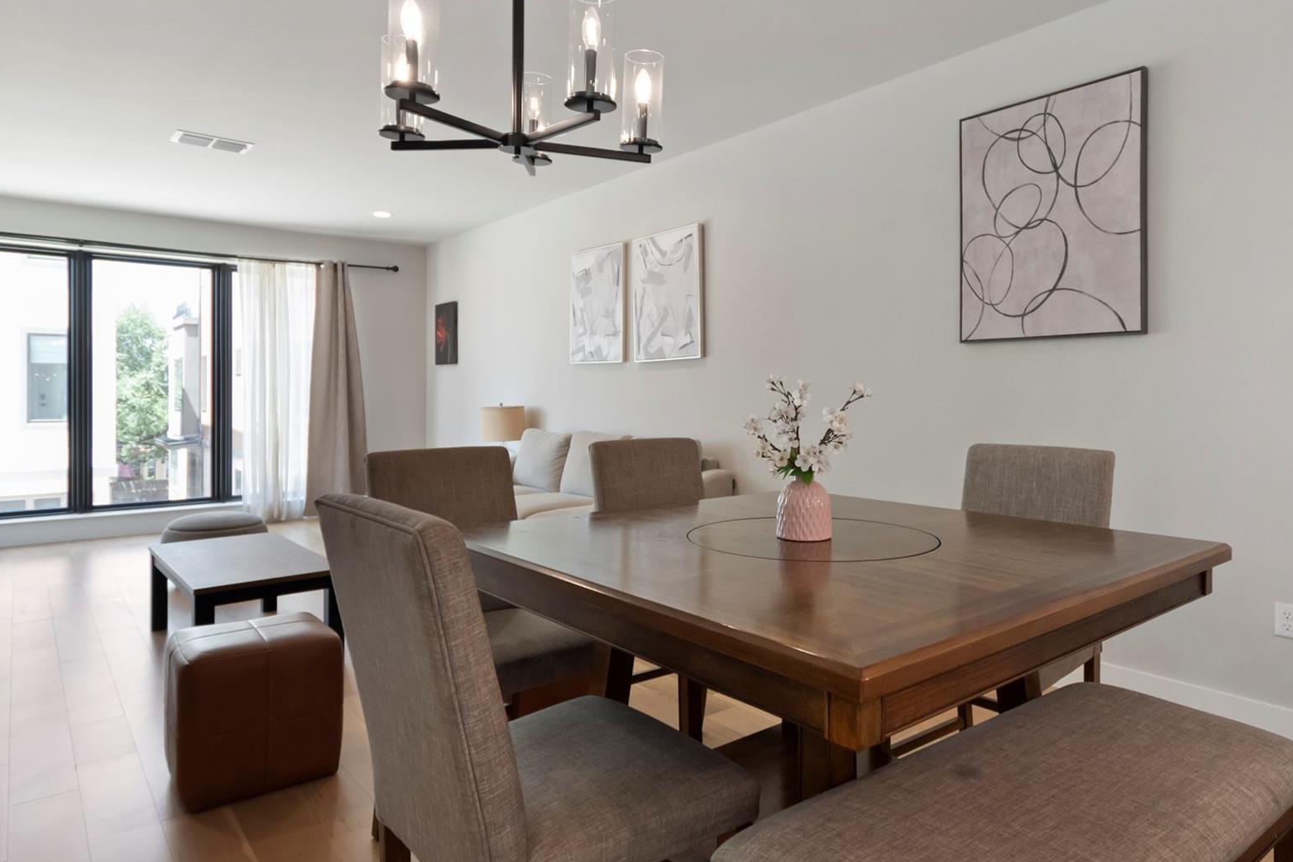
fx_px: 718
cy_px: 430
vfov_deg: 61.9
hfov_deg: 83.8
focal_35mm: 20
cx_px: 693
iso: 400
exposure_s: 1/80
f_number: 4.5
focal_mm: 10
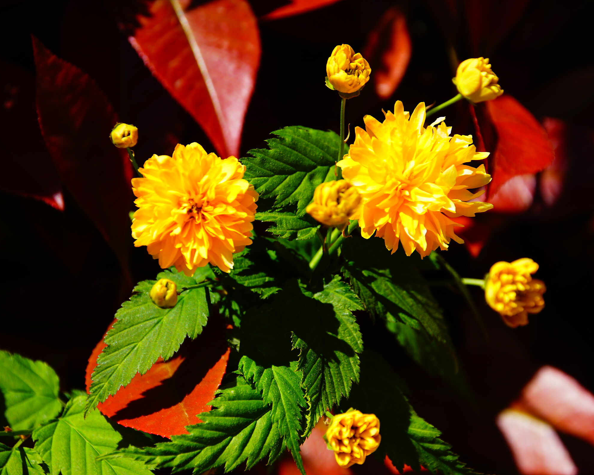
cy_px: 238
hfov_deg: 8.8
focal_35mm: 220
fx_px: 3868
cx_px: 339
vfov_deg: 7.0
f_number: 8
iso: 100
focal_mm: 130
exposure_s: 1/350
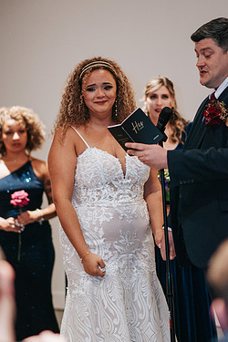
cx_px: 103
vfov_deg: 13.4
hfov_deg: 9.0
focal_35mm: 153
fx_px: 1453
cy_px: 157
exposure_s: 1/160
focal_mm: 85
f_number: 1.8
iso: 800
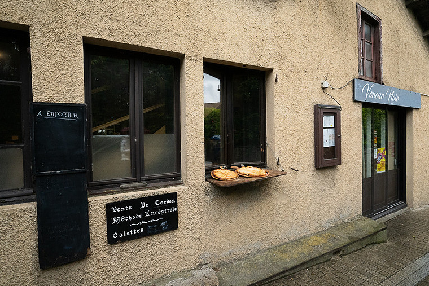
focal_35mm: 20
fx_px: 238
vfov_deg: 61.9
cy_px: 138
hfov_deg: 83.9
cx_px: 225
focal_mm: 19
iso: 6400
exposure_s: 1/160
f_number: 16
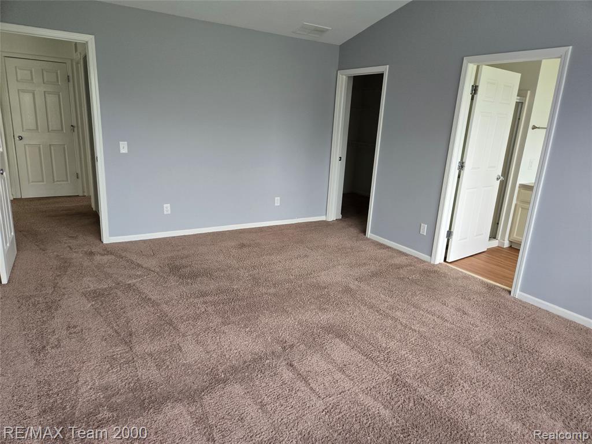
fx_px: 393
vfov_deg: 58.9
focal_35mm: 23
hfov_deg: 73.9
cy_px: 222
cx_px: 296
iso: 320
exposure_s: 1/120
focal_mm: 5.4
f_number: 1.8
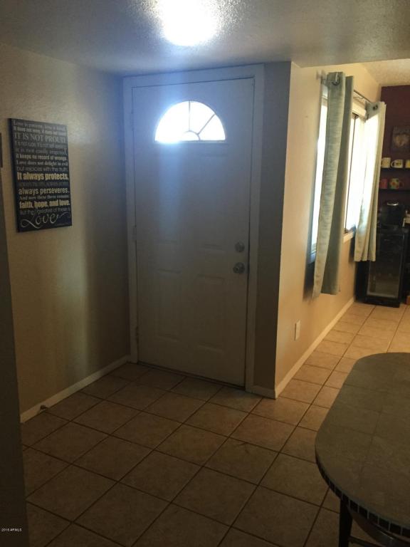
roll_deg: -1.0
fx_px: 458
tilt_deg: -13.0
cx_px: 205
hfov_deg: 48.2
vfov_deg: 61.7
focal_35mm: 29
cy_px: 274
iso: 250
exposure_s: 1/24
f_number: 2.2
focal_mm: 4.15
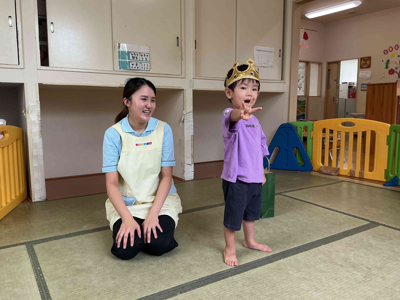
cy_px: 150
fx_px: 335
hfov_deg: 61.7
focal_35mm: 29
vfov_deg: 48.2
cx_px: 200
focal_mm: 3
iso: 40
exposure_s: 1/120
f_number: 1.8
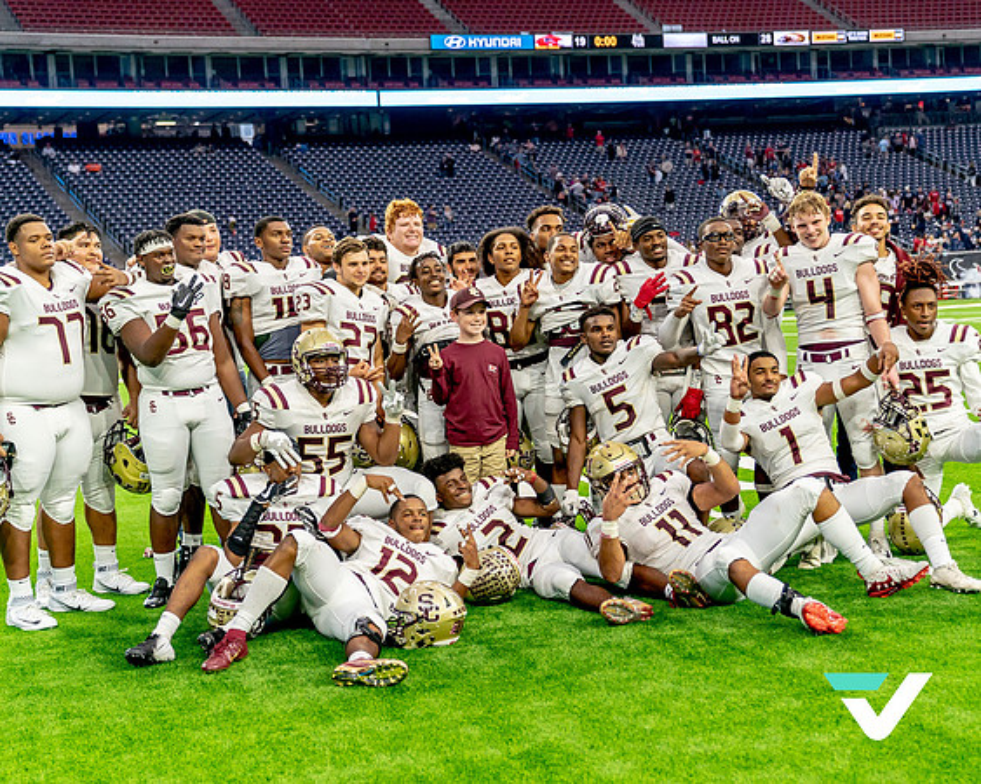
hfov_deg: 35.4
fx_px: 1537
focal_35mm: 53
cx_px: 494
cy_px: 392
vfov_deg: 28.6
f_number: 2.8
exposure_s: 1/2000
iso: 2500
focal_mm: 46
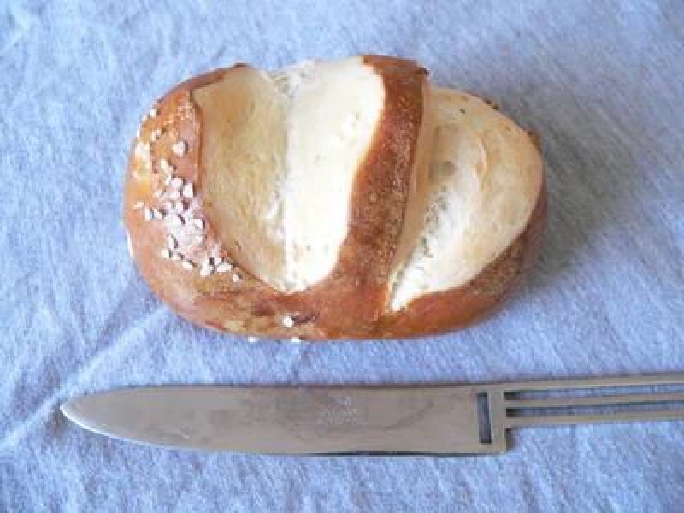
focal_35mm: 36
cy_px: 256
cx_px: 342
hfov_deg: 51.4
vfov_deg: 39.7
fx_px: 711
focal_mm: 6
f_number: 2.8
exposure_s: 1/40
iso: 200
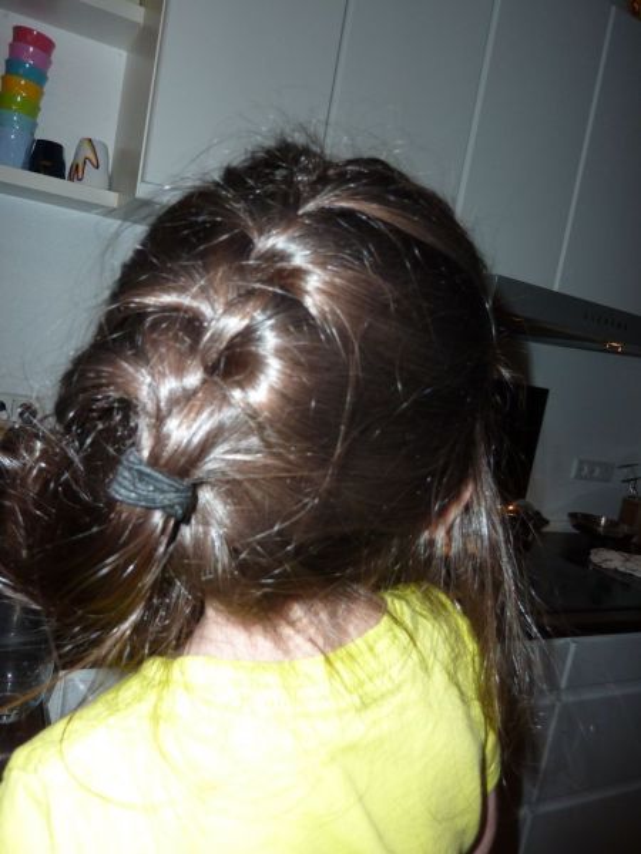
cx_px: 320
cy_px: 427
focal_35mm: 25
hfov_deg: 54.9
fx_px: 617
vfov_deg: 69.4
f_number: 3.3
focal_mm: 4.1
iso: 100
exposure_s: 1/125
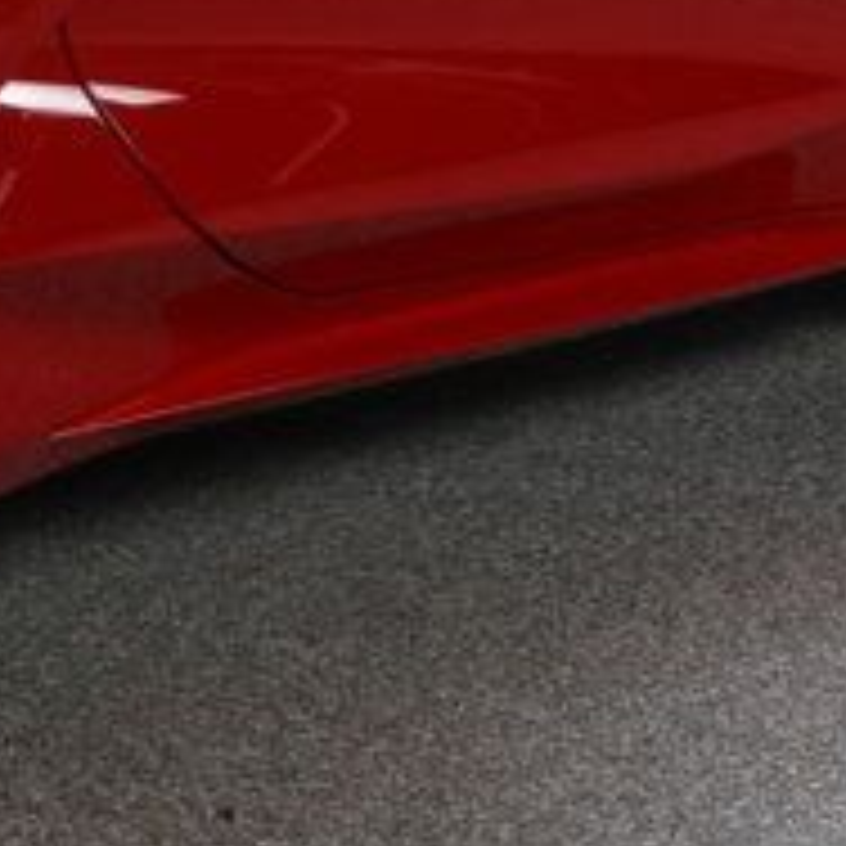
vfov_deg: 10.4
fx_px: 4618
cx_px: -720
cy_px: 99
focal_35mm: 167
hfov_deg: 9.9
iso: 100
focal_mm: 24
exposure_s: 1/160
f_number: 13
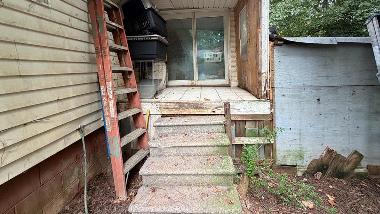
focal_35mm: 16
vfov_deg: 66.0
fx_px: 161
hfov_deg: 99.4
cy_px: 79
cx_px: 191
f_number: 2.2
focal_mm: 2.22
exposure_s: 1/121
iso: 200
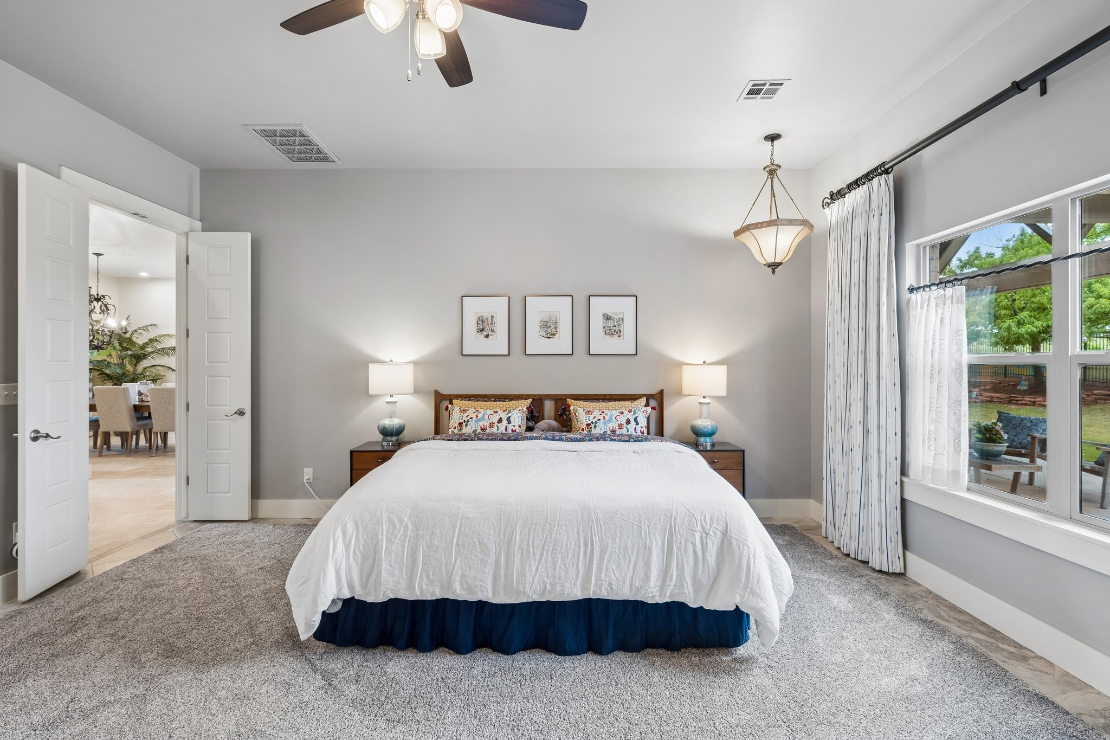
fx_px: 493
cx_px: 555
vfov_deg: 73.7
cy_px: 370
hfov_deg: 96.7
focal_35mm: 16
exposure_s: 1/5
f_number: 8
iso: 200
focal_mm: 16
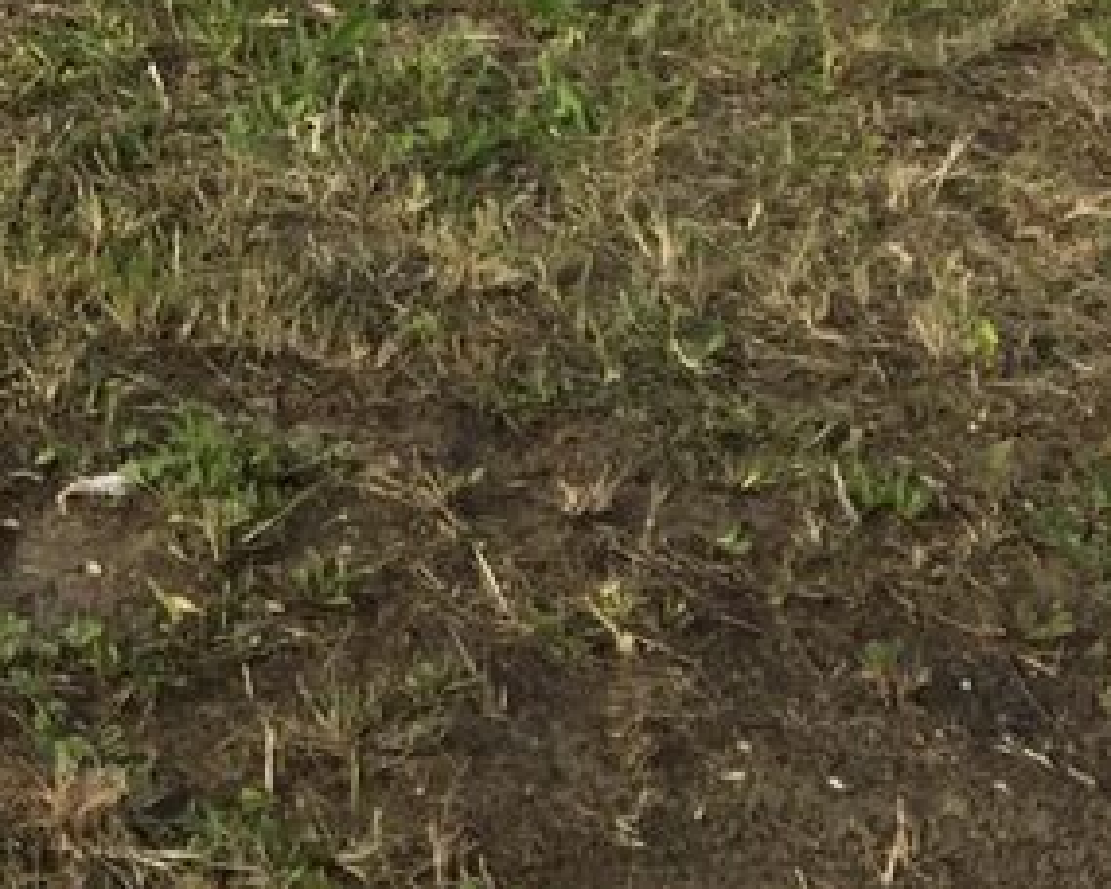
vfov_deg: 10.6
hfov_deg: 11.8
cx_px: -1349
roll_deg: -1.5
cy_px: -565
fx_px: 4571
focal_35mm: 139
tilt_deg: -12.5
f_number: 2.2
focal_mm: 4.15
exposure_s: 1/1276
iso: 32
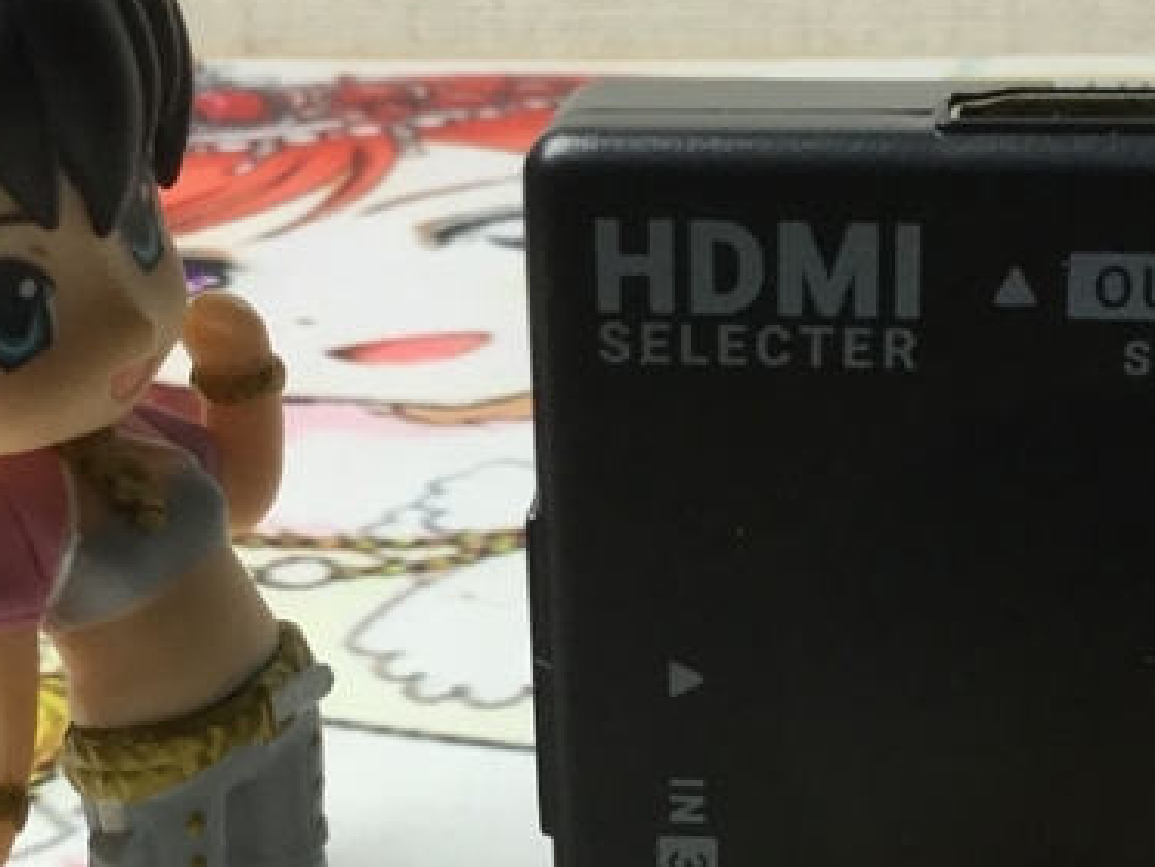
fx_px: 2837
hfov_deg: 23.0
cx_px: 728
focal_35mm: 85
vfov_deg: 17.2
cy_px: 746
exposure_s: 1/30
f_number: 2.4
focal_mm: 3.3
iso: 32
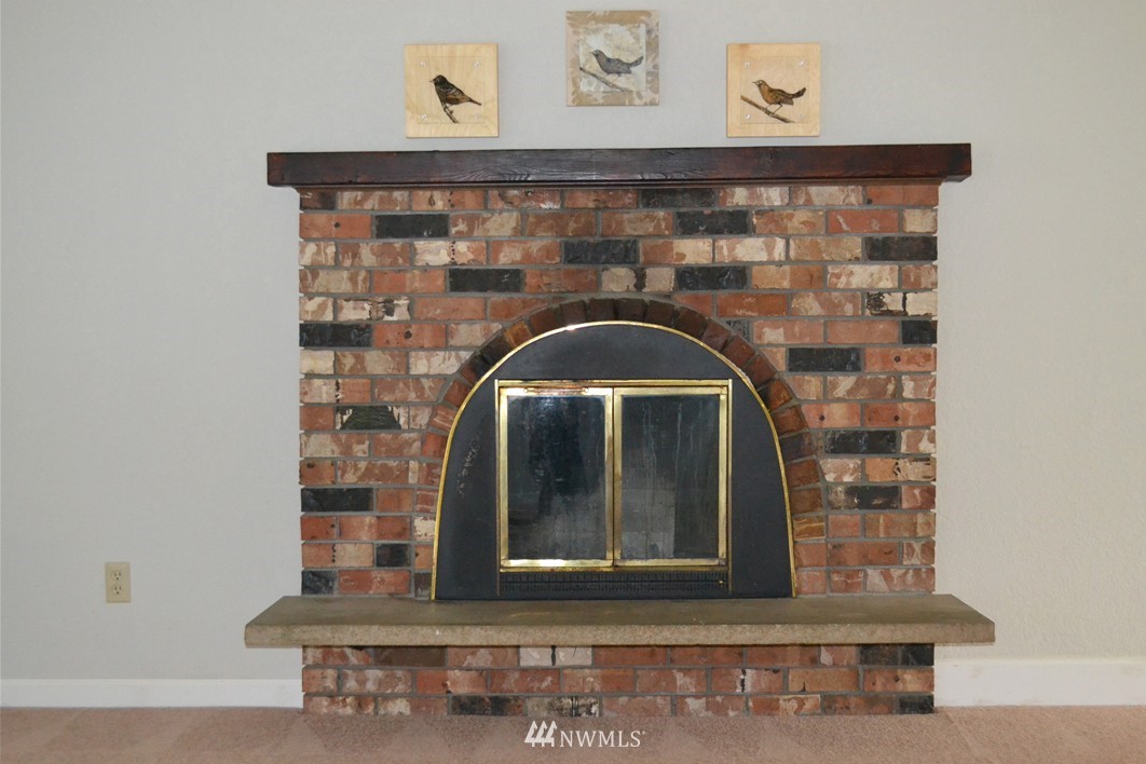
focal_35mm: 46
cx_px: 585
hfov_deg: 42.7
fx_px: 1464
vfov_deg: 29.2
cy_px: 384
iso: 3200
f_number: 4.5
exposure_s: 1/60
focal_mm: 30
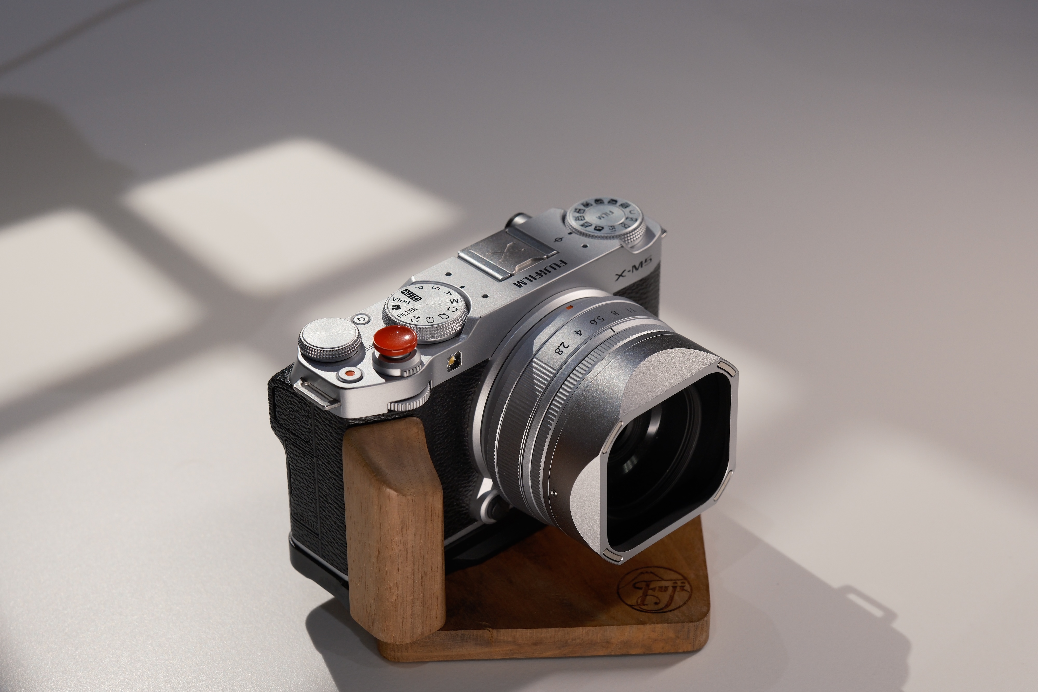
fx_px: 2422
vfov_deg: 16.3
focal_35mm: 84
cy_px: 346
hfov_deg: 24.2
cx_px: 519
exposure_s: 1/80
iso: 640
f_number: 5.6
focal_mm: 56
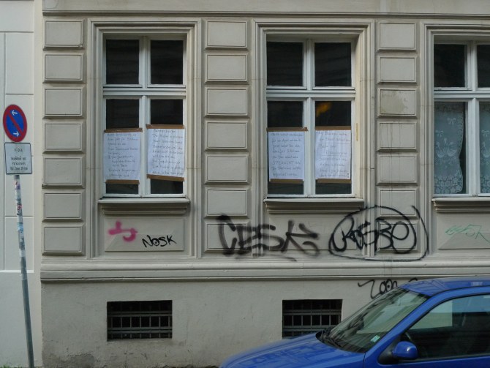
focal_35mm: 60
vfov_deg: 24.4
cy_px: 184
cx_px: 245
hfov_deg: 32.2
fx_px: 850
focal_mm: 12.8
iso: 400
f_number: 2.8
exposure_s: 1/125
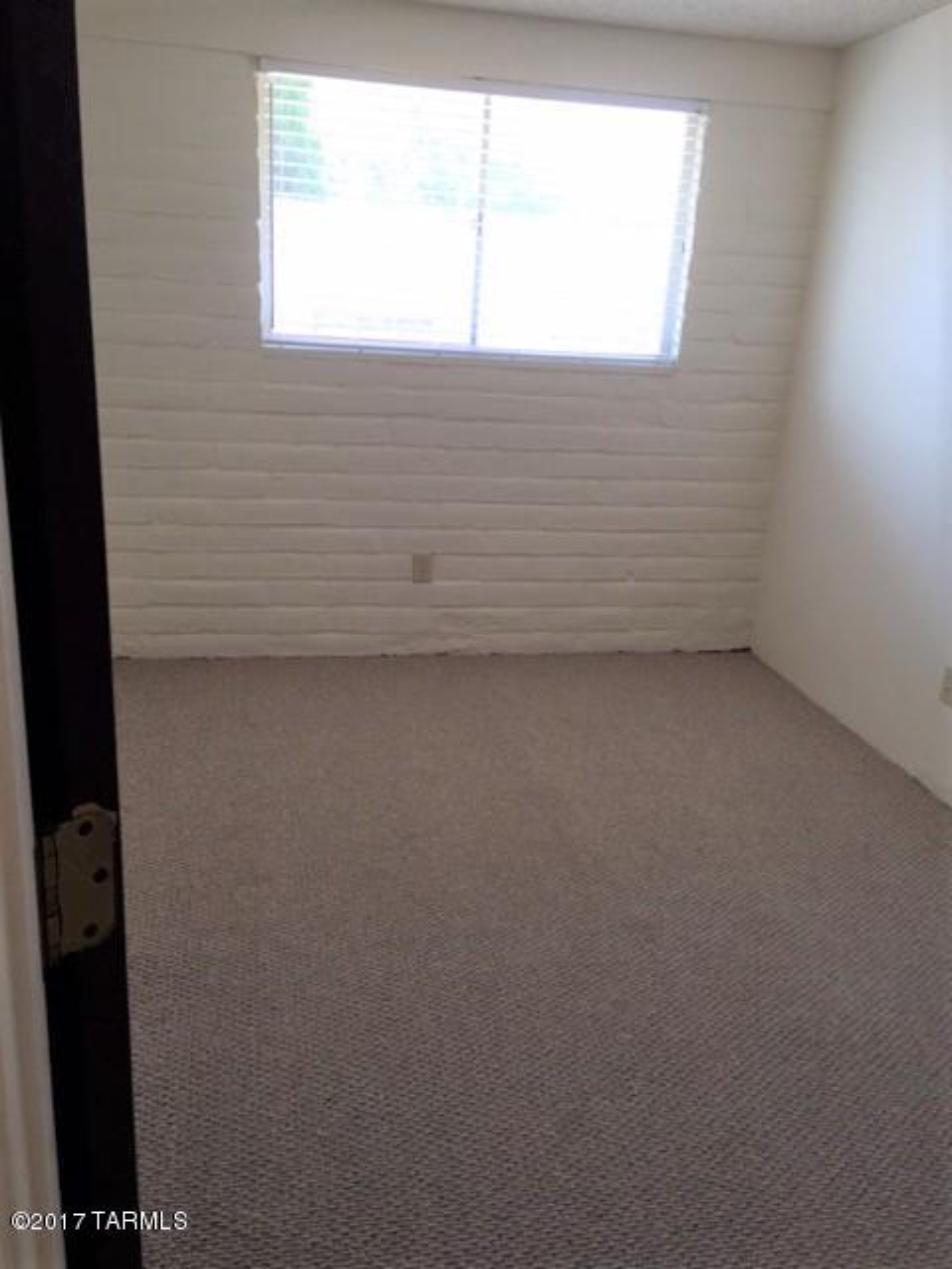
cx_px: 476
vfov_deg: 61.7
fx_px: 1063
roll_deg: -4.0
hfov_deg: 48.2
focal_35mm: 29
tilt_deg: -18.5
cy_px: 634
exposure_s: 1/120
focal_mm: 4.15
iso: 50
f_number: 2.2
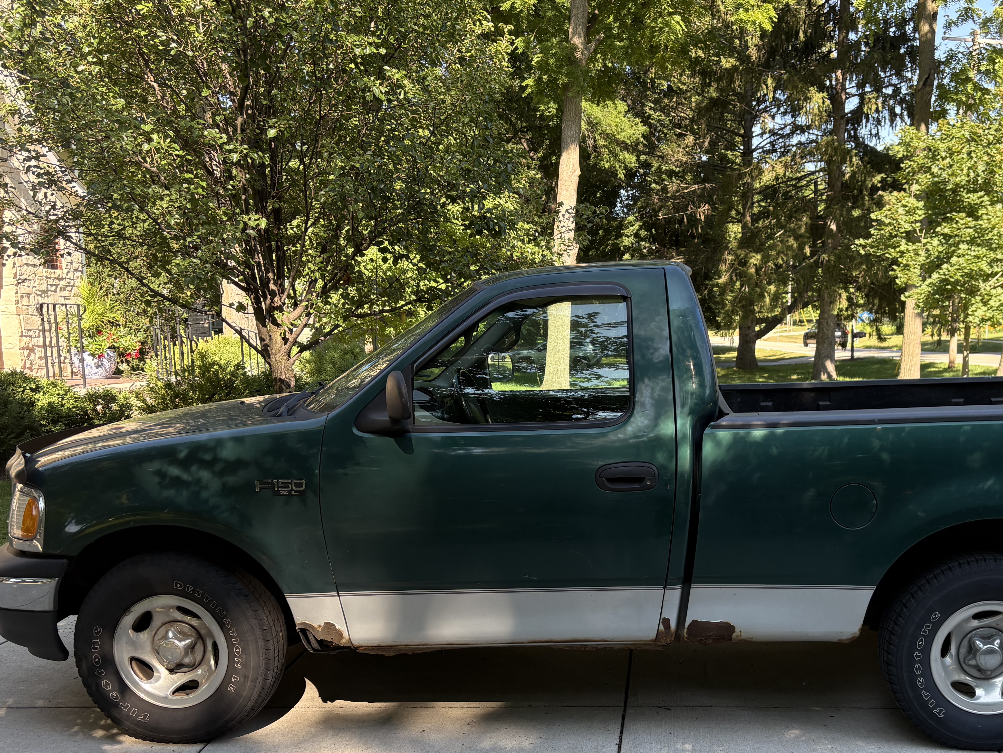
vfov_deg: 37.2
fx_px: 1101
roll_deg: -0.1
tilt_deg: -10.2
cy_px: 518
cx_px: 653
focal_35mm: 38
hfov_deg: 48.3
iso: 50
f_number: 1.6
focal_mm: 5.96
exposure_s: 1/322
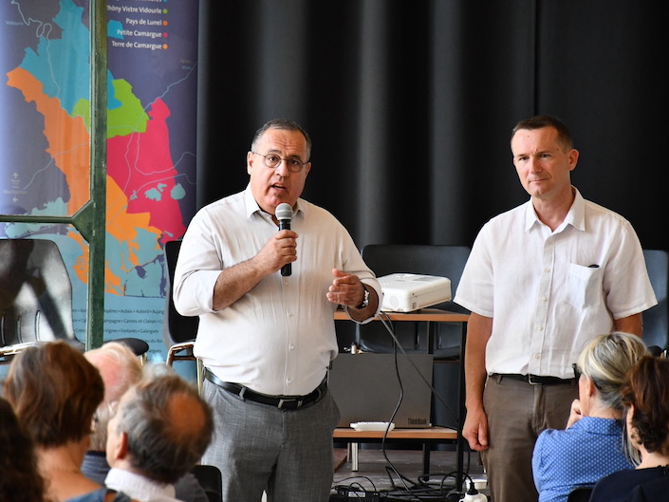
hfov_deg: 8.6
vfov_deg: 6.5
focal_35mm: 229
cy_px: 251
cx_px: 361
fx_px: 4426
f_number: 5.6
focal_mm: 140
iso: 2500
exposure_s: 1/250
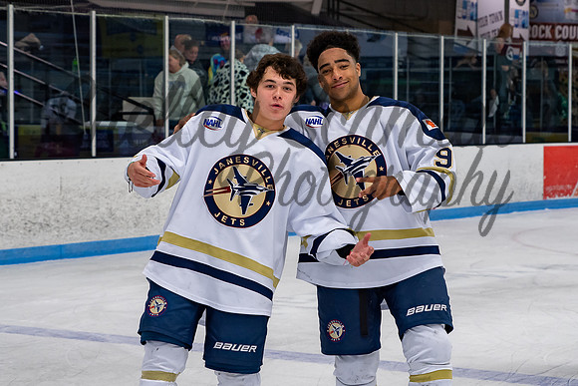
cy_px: 181
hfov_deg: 18.1
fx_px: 1816
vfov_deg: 12.1
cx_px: 286
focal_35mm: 113
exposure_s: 1/250
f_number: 4
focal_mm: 55
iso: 400
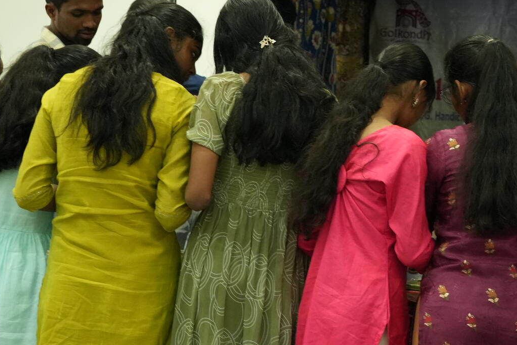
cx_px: 444
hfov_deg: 23.2
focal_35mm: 86
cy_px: 80
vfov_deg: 15.8
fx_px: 1235
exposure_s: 1/80
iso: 6400
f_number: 4
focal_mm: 46
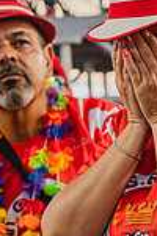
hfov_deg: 6.8
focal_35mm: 200
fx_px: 1314
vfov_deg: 10.3
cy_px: 125
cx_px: 122
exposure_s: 1/320
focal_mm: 67
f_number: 4
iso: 1000
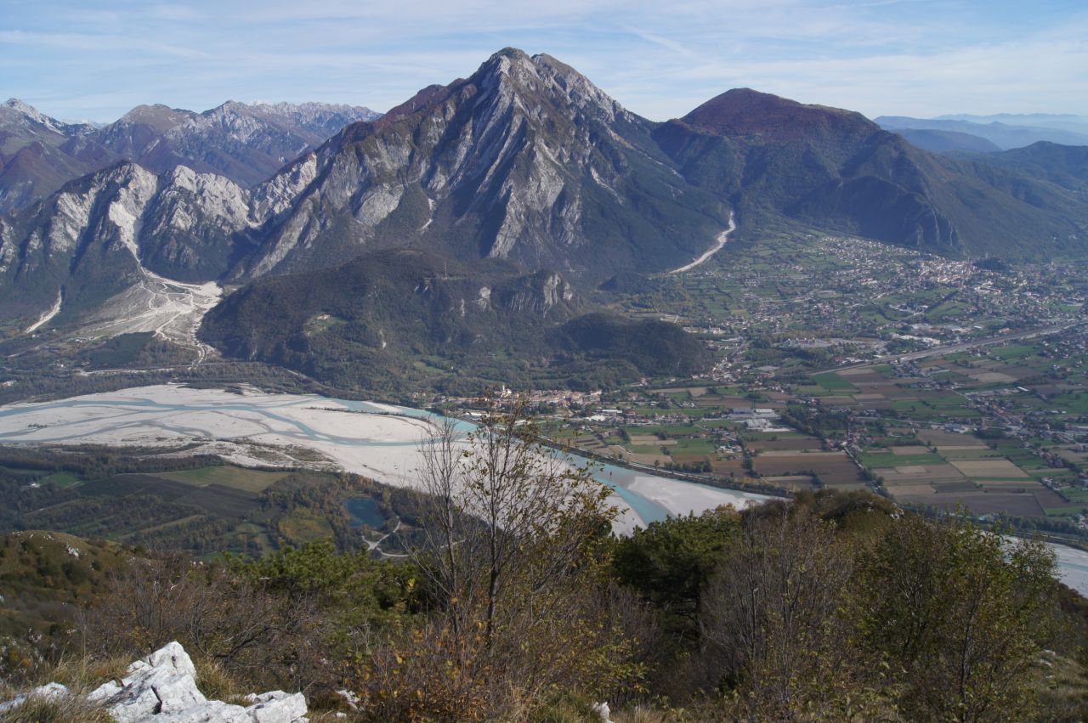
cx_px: 544
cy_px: 362
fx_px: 815
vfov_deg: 47.8
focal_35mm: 27
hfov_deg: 67.4
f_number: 13
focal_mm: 18
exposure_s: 1/250
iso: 200
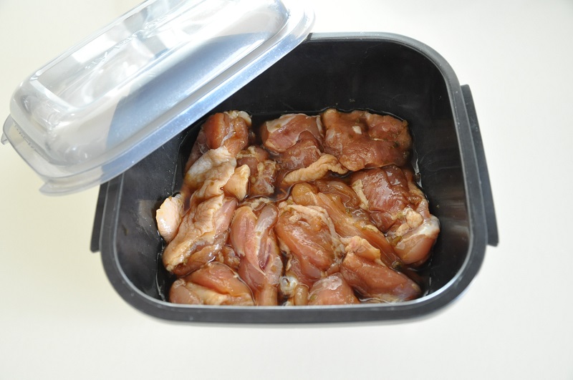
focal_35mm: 38
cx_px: 286
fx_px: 596
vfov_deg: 35.4
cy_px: 190
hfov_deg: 51.3
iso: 1600
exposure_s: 1/13
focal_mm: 25
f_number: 4
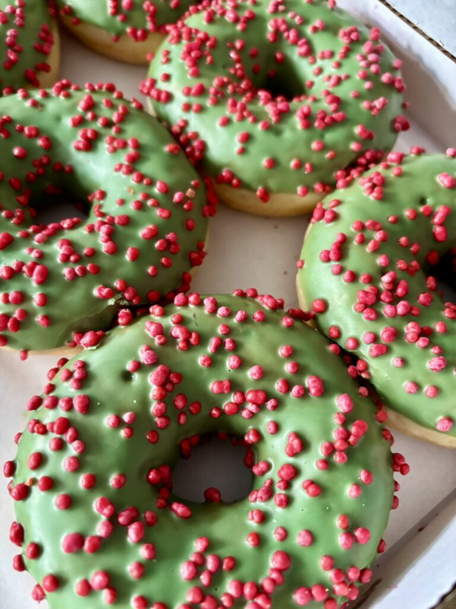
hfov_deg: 53.1
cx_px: 228
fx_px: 457
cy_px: 304
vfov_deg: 67.3
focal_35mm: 26
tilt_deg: -65.4
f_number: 1.6
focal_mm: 5.96
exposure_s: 1/33
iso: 500
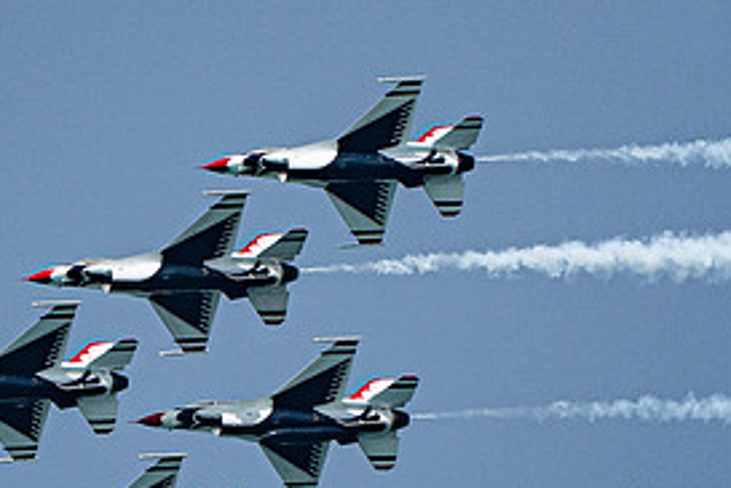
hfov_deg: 1.5
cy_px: 380
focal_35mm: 1422
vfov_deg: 1.0
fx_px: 28872
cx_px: 241
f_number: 10
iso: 640
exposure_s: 1/2000
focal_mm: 400
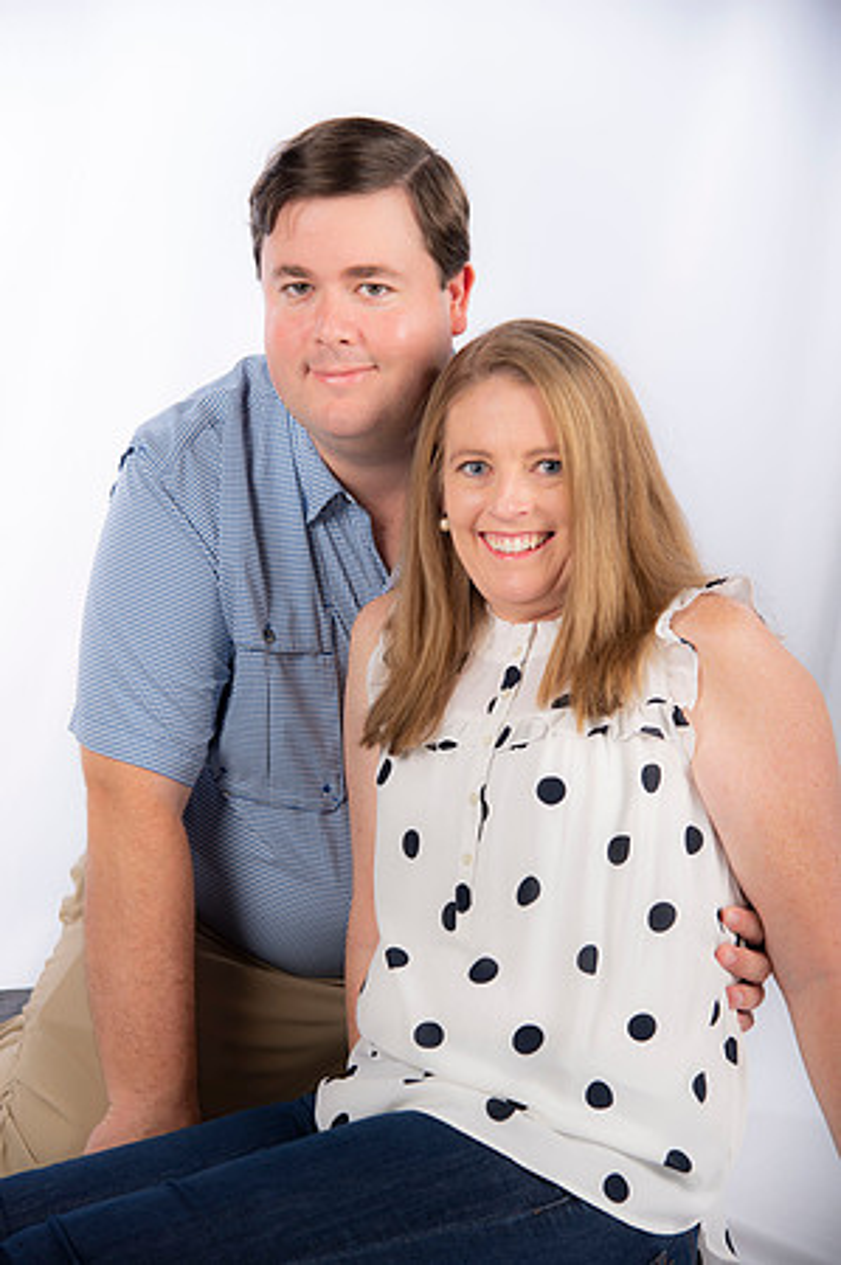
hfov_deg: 18.1
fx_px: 2634
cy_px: 632
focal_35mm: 75
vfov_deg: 27.0
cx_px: 420
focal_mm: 75
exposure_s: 1/200
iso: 100
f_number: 5
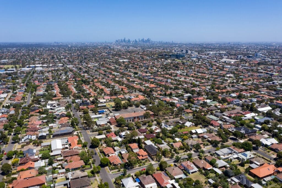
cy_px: 94
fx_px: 219
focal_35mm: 28
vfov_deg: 46.4
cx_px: 141
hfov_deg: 65.5
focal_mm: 10.3
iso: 100
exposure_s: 1/320
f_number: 8
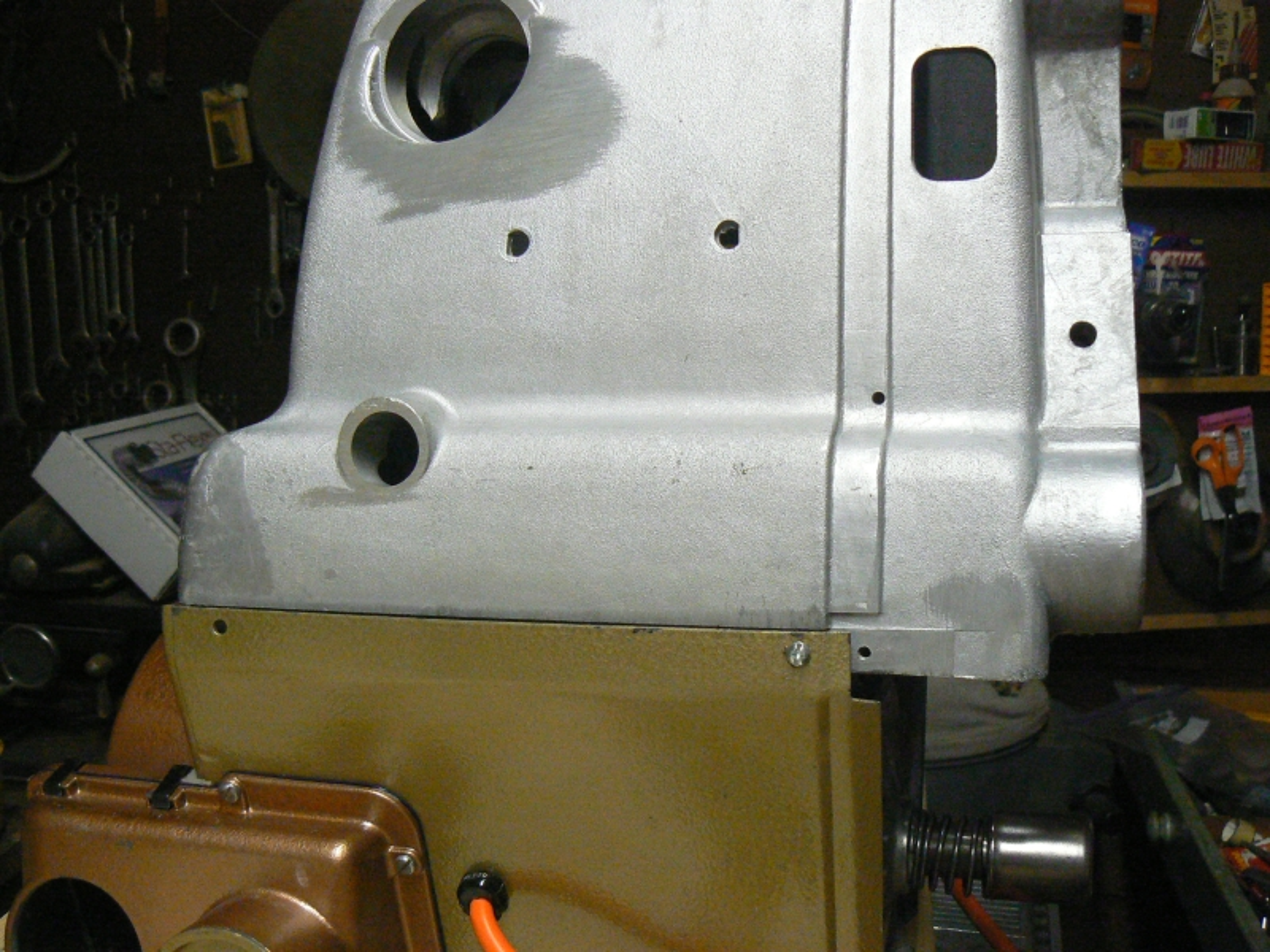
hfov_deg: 51.4
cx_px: 635
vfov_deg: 39.7
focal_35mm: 36
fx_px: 1321
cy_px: 476
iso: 400
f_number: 2.8
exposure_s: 1/40
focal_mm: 6
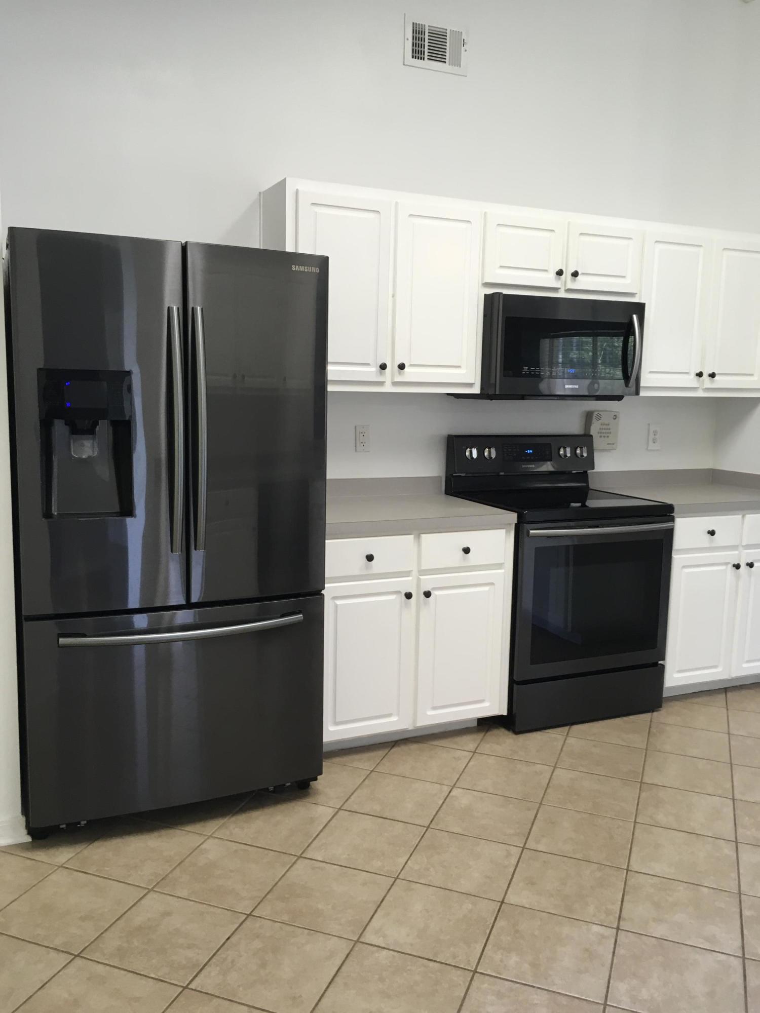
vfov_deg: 61.7
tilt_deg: -6.3
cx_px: 380
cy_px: 506
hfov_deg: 48.2
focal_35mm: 29
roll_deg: -0.8
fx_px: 849
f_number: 2.2
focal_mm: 4.15
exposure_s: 1/30
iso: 50
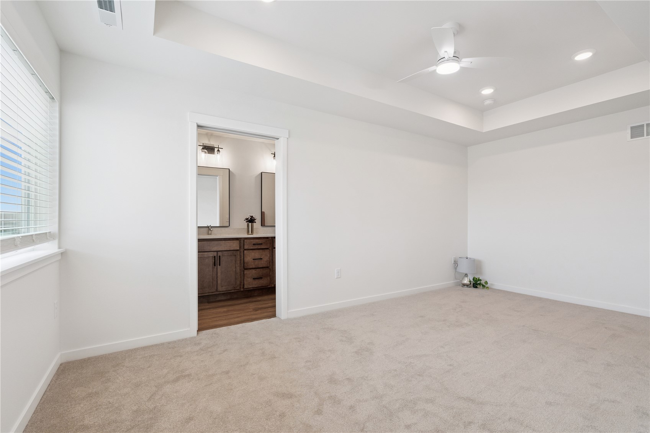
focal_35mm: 16
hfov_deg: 96.7
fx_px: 289
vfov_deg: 73.7
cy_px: 216
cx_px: 325
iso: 400
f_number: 8
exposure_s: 1/60
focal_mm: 16
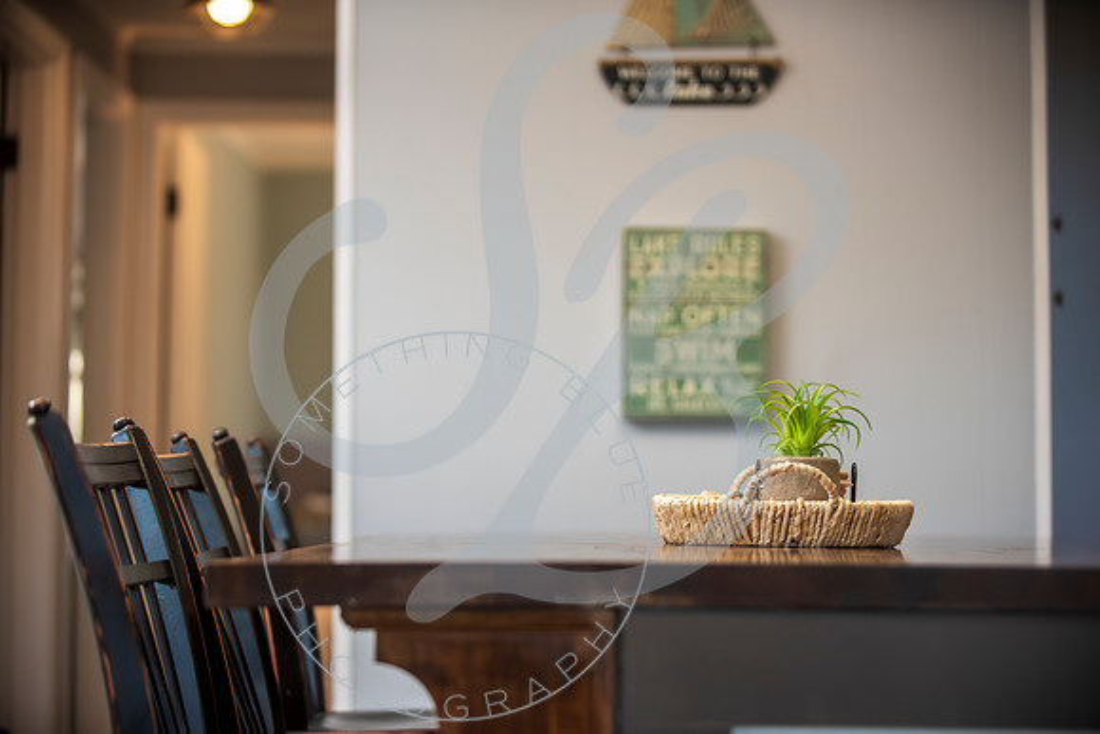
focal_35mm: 83
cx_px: 545
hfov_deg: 24.3
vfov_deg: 16.4
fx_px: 2549
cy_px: 367
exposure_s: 1/200
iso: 400
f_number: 2.8
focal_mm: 82
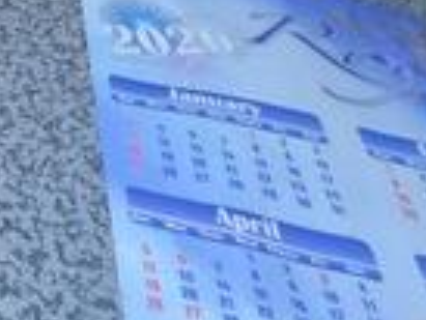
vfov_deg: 12.7
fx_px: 936
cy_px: -528
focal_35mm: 76
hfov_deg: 20.3
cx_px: -286
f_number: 1.9
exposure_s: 1/50.3
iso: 800
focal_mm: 2.2
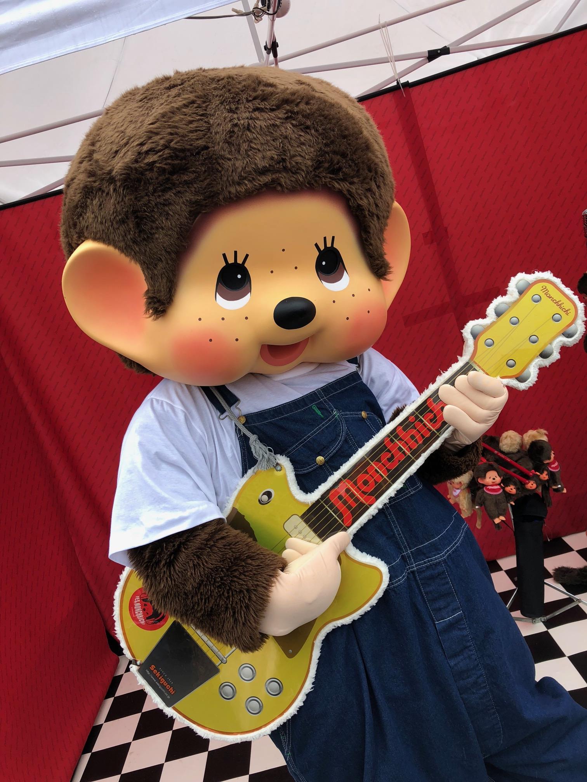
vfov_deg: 63.4
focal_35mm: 28
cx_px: 294
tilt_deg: -8.9
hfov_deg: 49.7
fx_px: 633
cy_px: 391
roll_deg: +19.7
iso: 20
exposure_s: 1/240
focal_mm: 3.99
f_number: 1.8
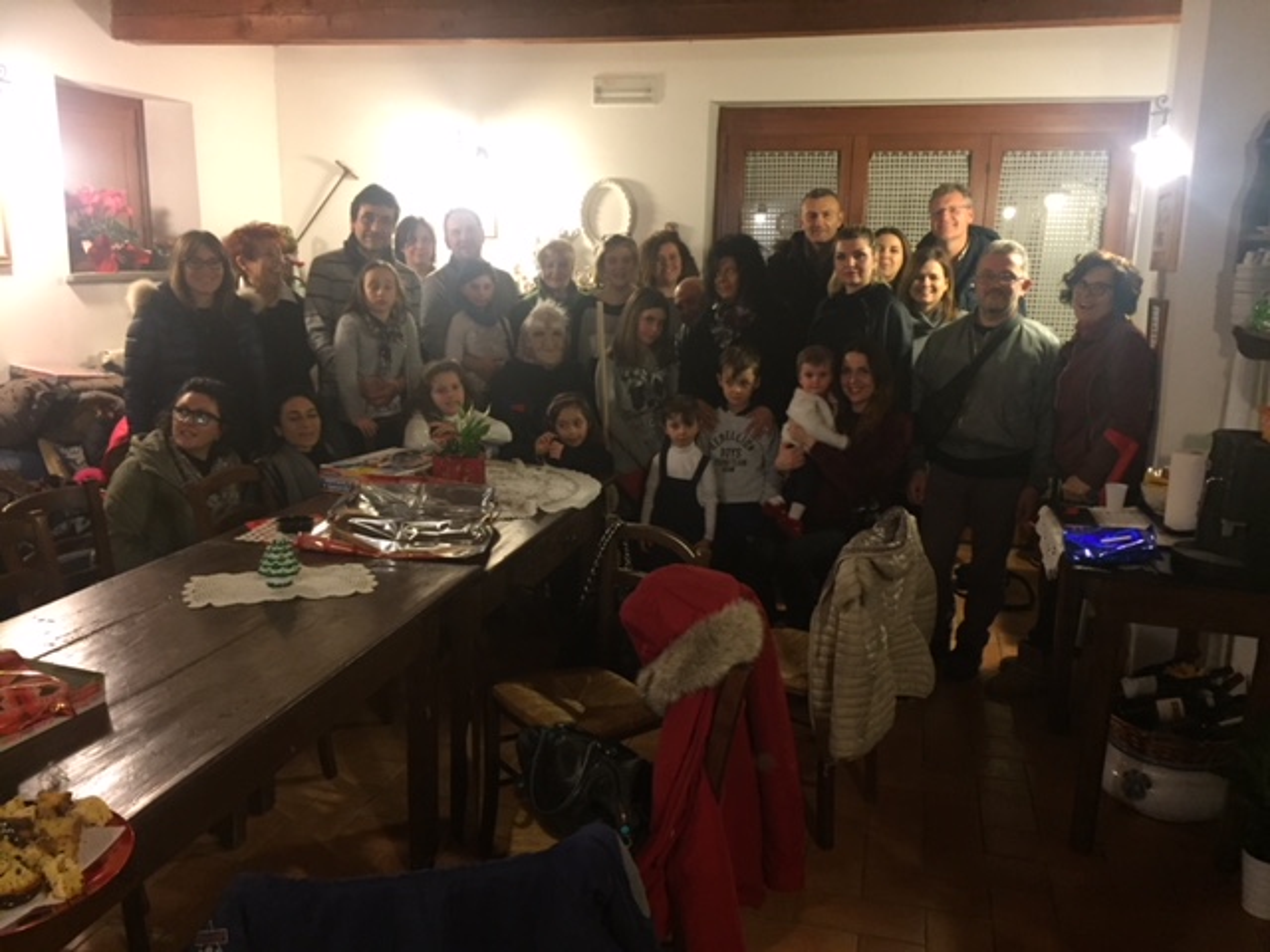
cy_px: 476
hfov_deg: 61.7
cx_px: 635
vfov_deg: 48.2
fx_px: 1064
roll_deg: -1.8
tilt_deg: -12.2
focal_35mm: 29
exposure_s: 1/20
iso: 250
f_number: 2.2
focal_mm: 4.15
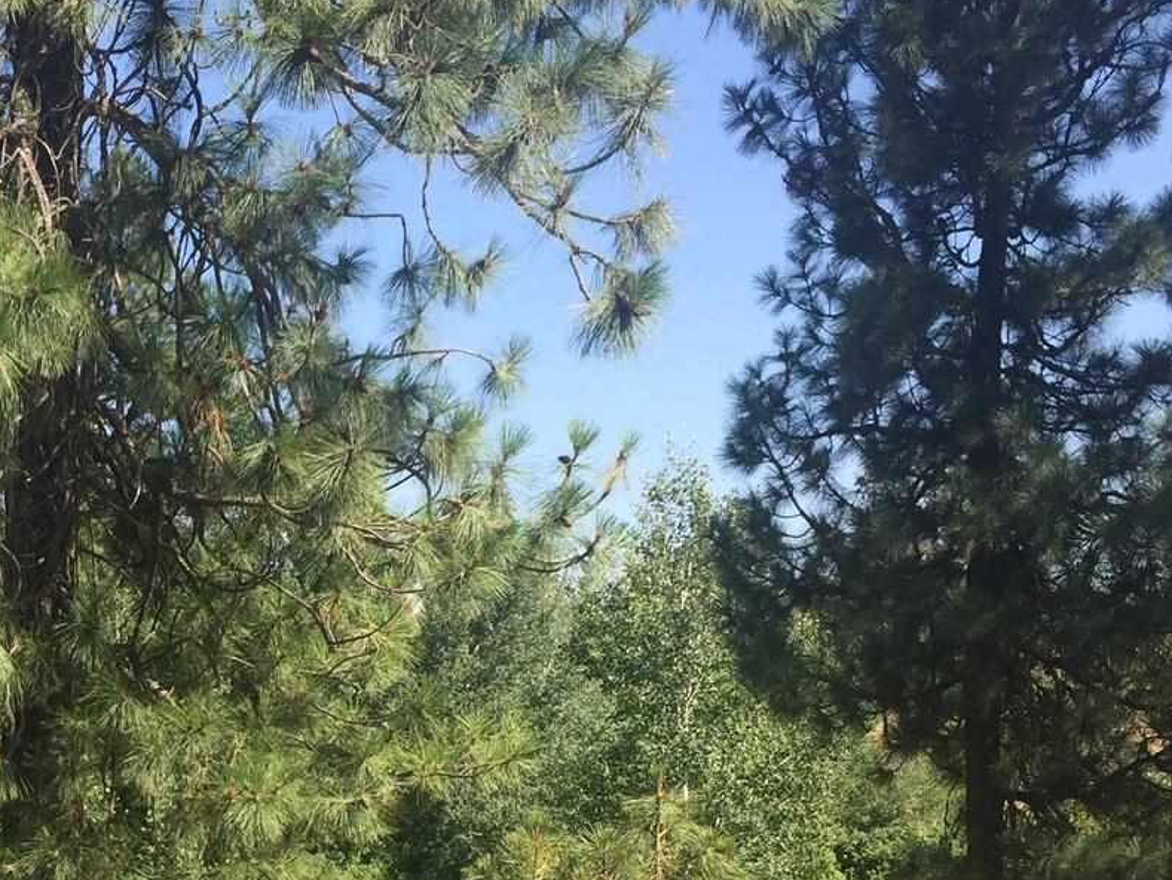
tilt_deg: -2.6
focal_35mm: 60
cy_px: 877
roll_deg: -0.9
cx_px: 247
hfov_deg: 31.4
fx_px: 2032
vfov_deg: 23.4
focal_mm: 4.15
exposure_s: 1/920
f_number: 2.2
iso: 32
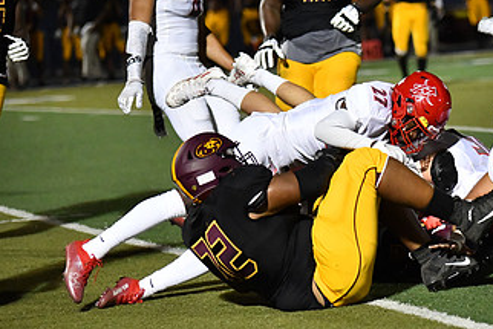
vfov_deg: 5.9
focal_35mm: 234
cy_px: 163
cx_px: 406
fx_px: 3206
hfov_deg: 8.8
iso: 8000
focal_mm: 130
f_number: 2.8
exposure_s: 1/3200
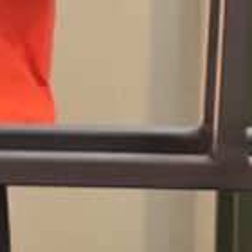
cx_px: -32
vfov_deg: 5.1
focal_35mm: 337
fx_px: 2776
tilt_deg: -8.2
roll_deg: -0.3
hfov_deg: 5.2
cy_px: -230
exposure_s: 1/33
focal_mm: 5.96
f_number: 1.6
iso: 125
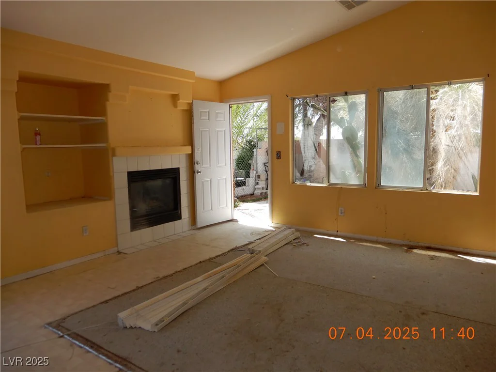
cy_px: 186
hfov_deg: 71.6
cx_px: 248
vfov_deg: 56.8
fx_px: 344
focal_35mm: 24
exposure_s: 1/160
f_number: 3.4
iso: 80
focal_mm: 4.3
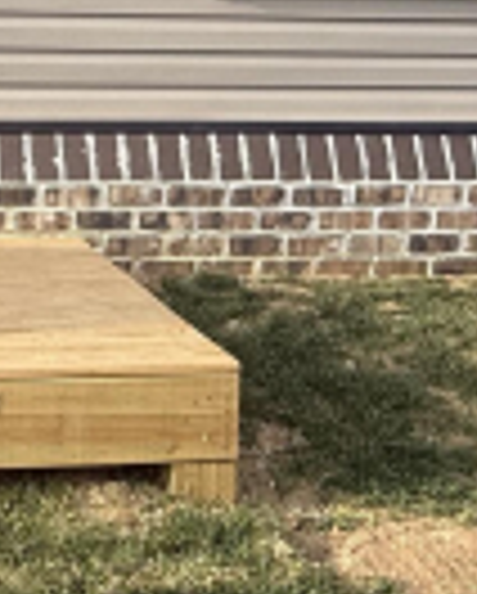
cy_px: -18
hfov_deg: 20.6
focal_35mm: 69
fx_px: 1215
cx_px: -115
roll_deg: -1.2
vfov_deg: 25.9
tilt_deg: +0.1
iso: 50
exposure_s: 1/468
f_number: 2.2
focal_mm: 2.22
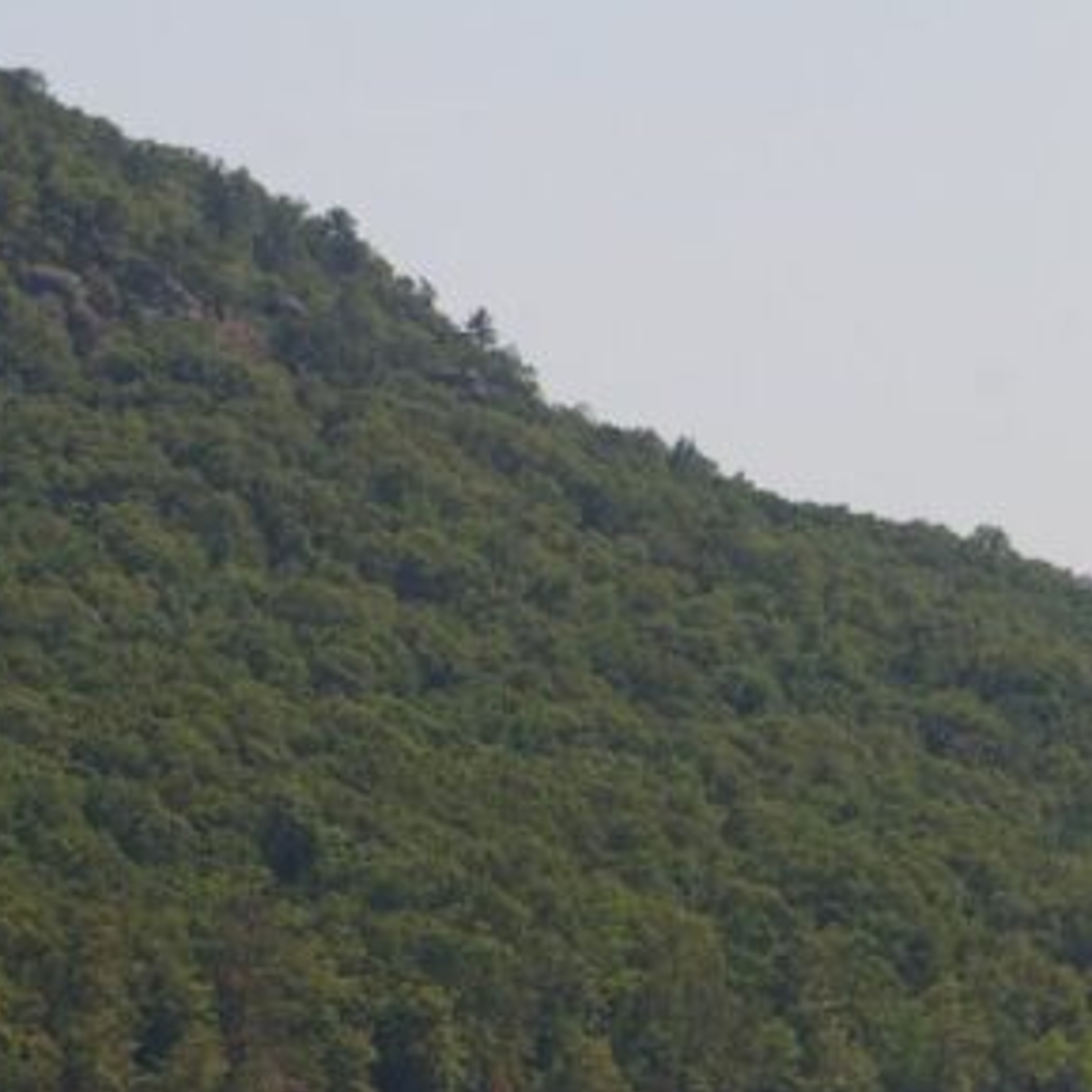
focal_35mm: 226
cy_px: 701
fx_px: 8066
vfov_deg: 7.7
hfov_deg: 7.6
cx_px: -718
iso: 200
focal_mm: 50
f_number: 11
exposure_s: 1/350
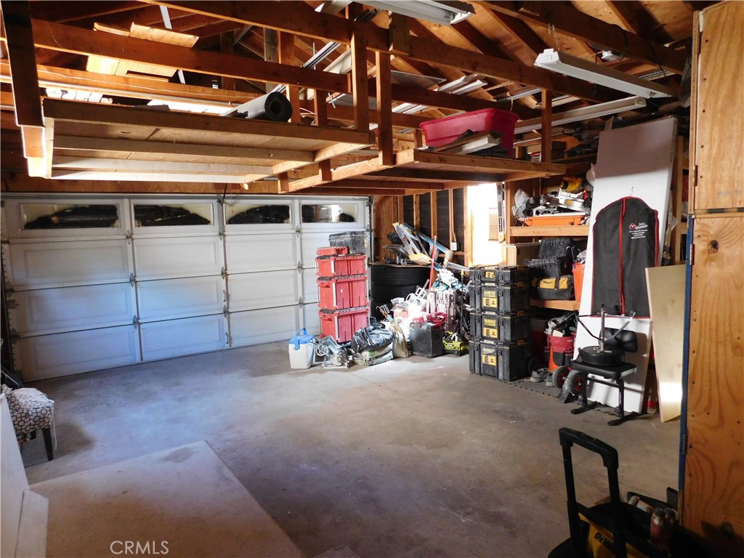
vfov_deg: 58.9
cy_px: 279
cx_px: 372
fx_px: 494
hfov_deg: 73.9
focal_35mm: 23
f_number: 3
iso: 400
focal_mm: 4
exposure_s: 1/15
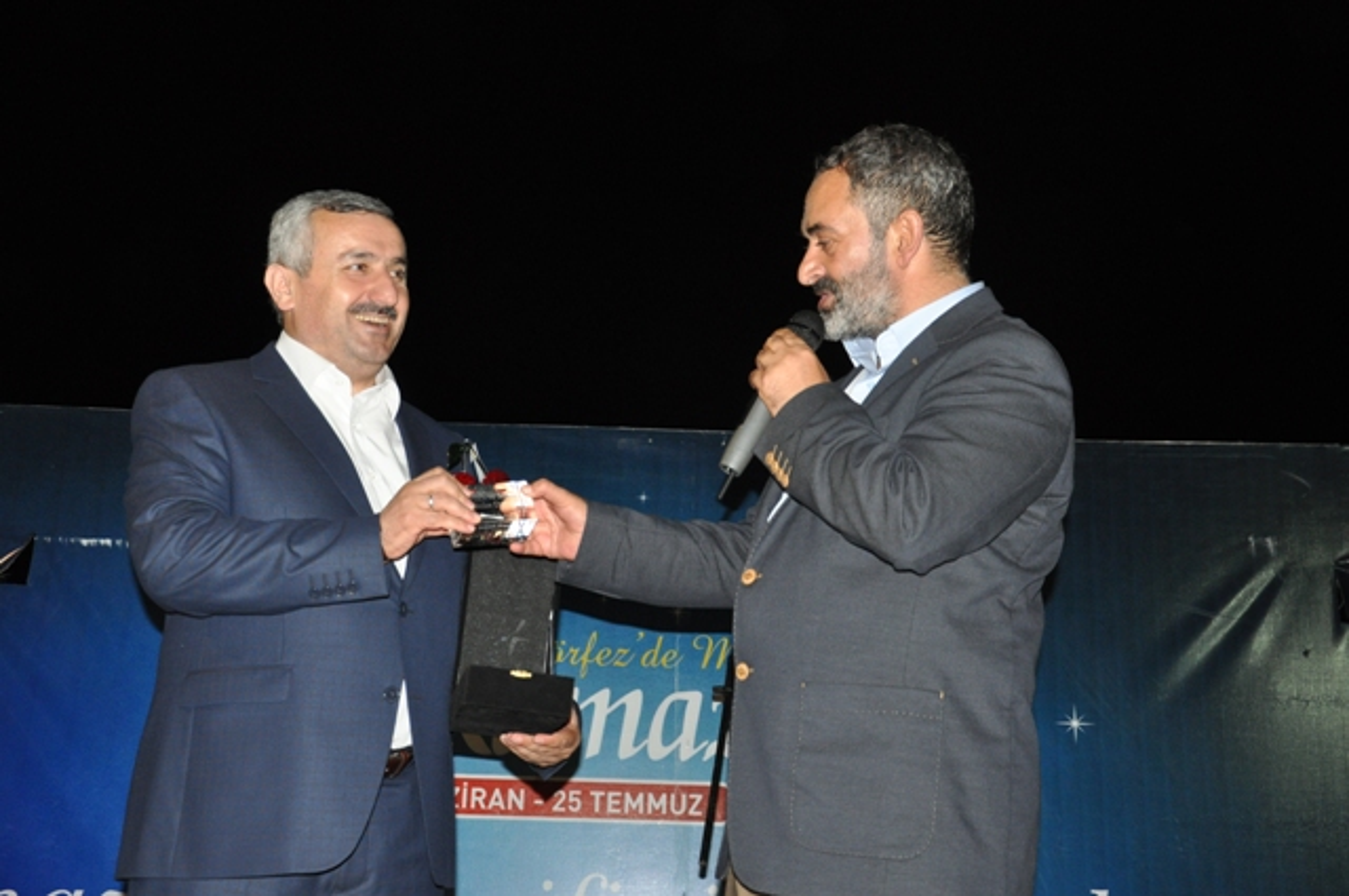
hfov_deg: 38.9
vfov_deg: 26.4
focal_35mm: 51
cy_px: 448
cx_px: 674
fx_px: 1909
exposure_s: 1/60
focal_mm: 34
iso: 800
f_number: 4.2
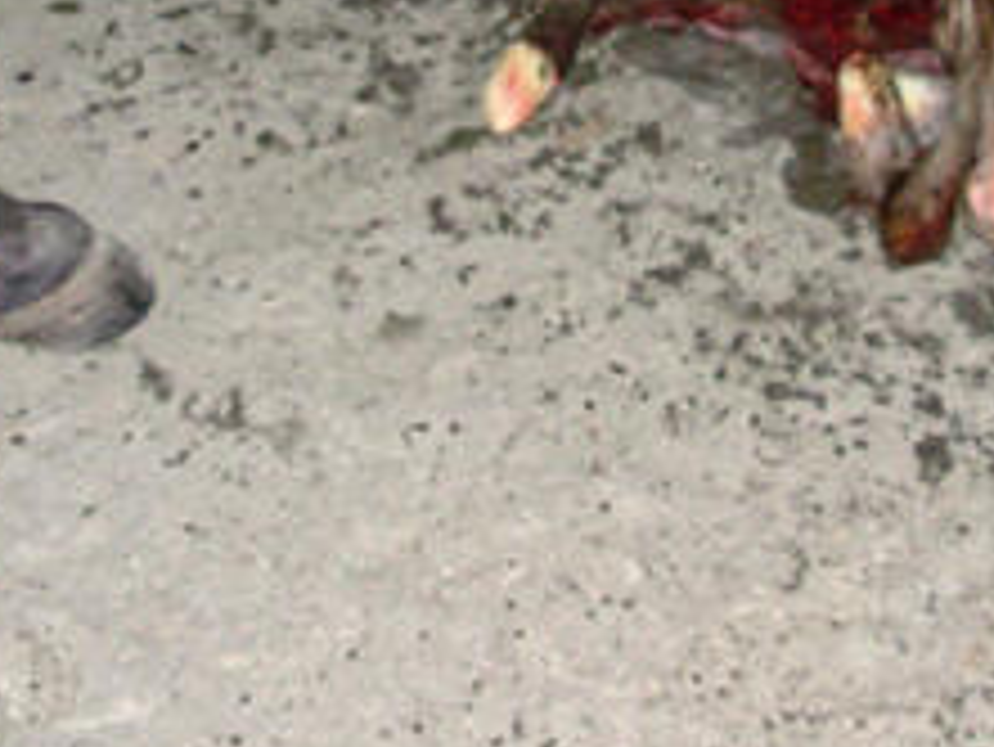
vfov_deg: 14.2
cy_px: 54
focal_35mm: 103
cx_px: 562
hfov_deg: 19.1
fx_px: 2959
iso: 126
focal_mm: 6.3
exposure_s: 1/80.6
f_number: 2.9
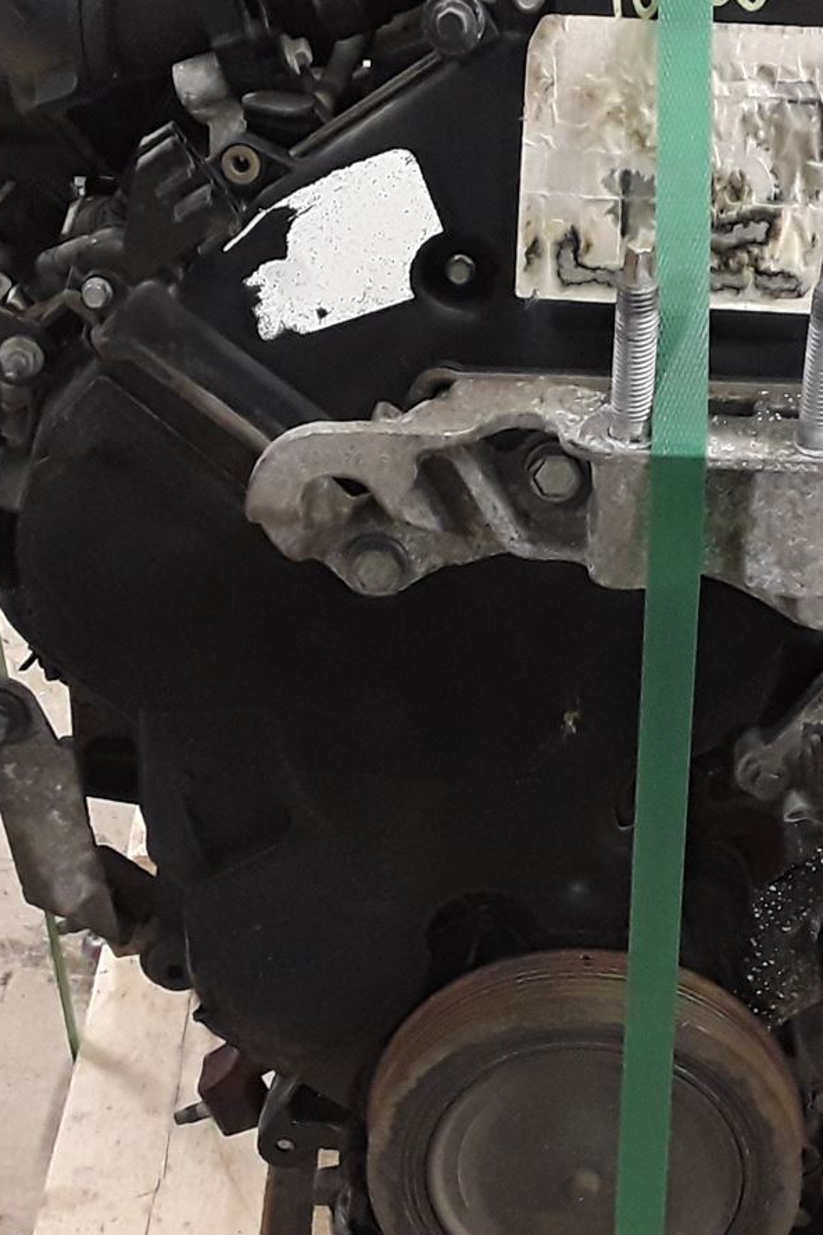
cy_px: 597
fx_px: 2298
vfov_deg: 30.1
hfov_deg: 20.3
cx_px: 518
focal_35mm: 67
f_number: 1.9
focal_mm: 2.91
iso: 200
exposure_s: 1/50
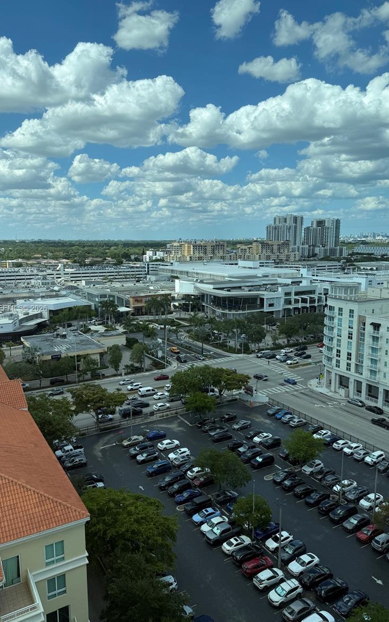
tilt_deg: -8.5
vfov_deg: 70.4
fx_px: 441
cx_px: 188
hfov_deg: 47.6
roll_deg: -0.4
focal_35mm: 26
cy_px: 309
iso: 80
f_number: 1.78
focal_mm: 6.76
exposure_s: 1/4673
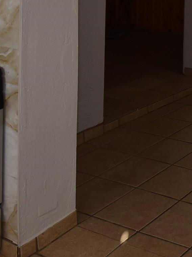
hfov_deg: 20.2
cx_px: 318
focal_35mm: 58
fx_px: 429
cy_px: -51
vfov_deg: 28.8
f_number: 6.3
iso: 200
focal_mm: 10
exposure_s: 1/60
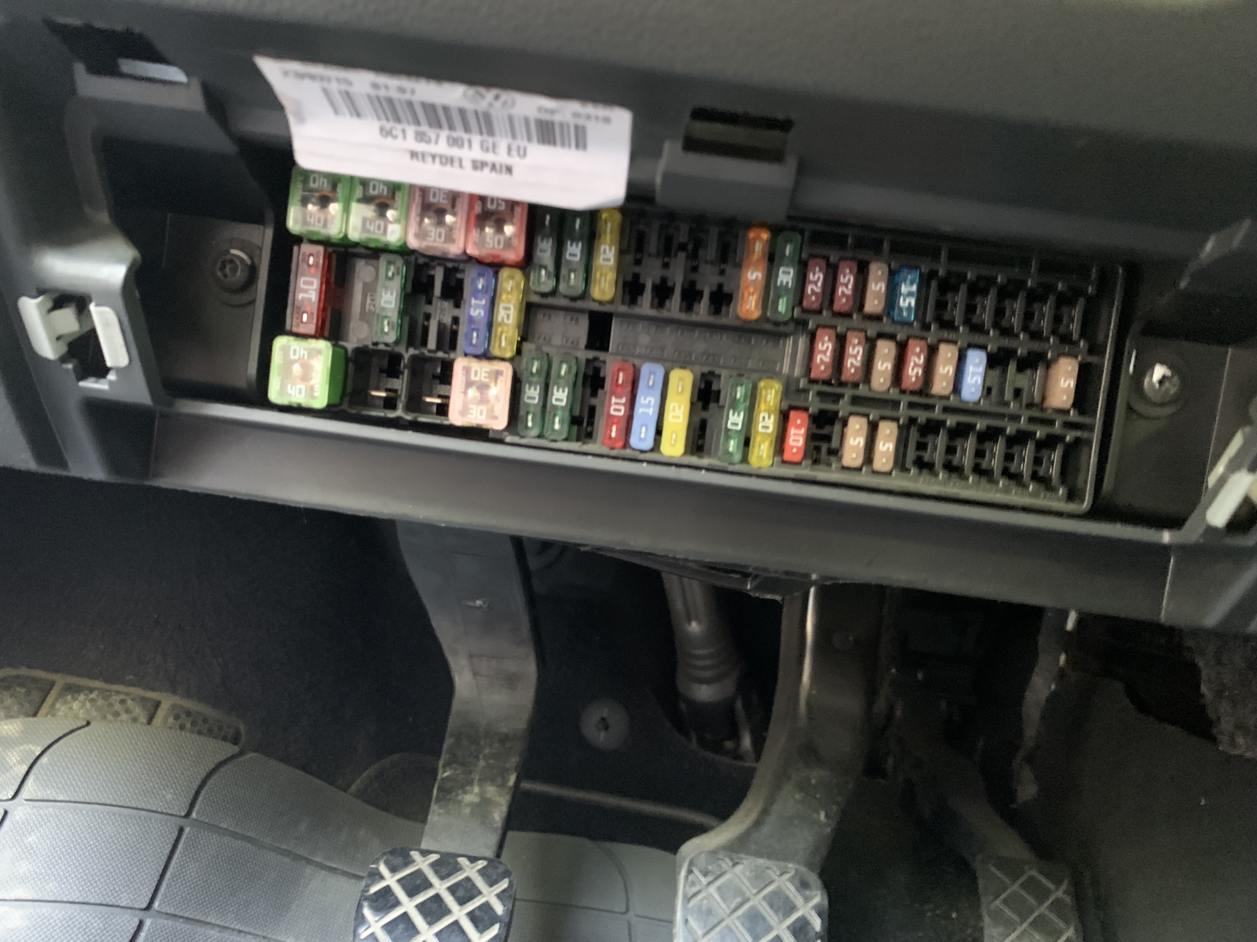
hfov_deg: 67.3
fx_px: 944
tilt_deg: -1.5
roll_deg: -6.9
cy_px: 471
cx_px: 628
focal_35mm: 26
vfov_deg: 53.1
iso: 1250
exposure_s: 1/15
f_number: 1.8
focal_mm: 4.25
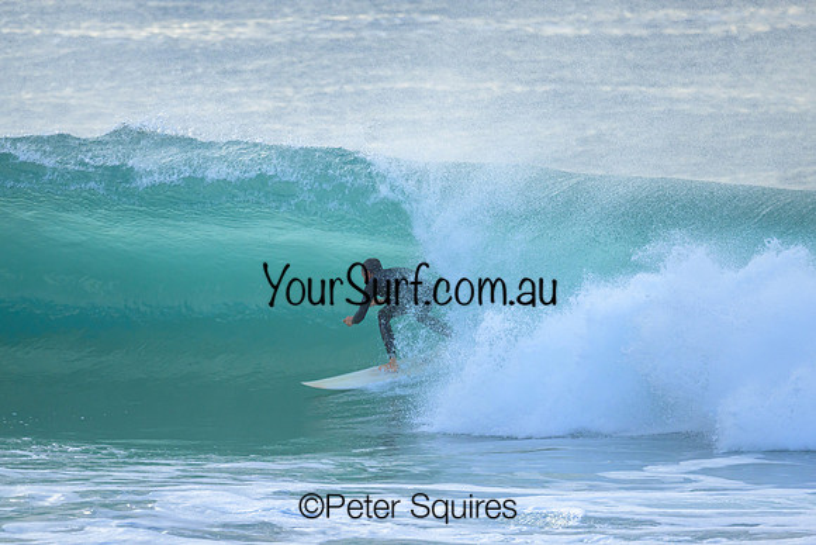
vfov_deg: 1.7
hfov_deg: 2.6
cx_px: 408
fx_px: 18137
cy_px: 272
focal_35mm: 800
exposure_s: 1/2500
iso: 1250
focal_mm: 800
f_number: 6.3
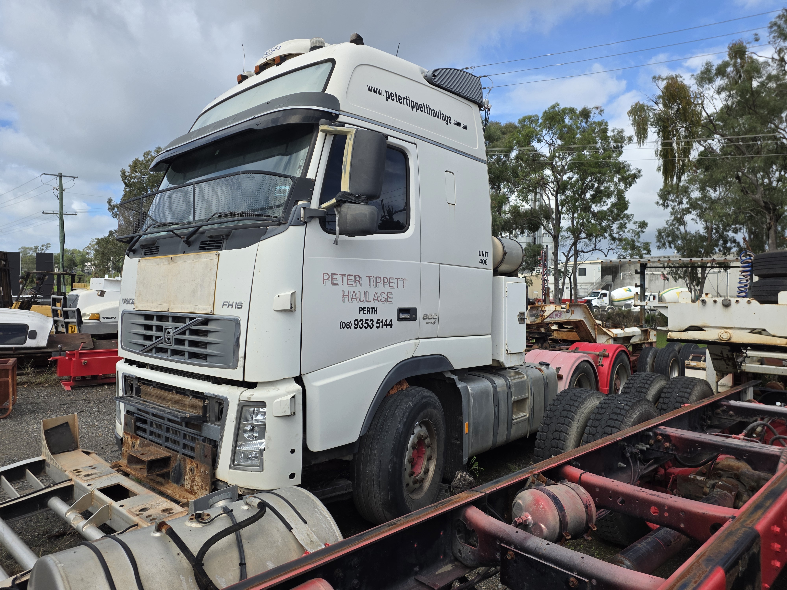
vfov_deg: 58.9
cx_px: 394
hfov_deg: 73.9
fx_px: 523
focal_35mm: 23
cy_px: 295
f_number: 1.7
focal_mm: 6.25
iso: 80
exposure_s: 1/4650
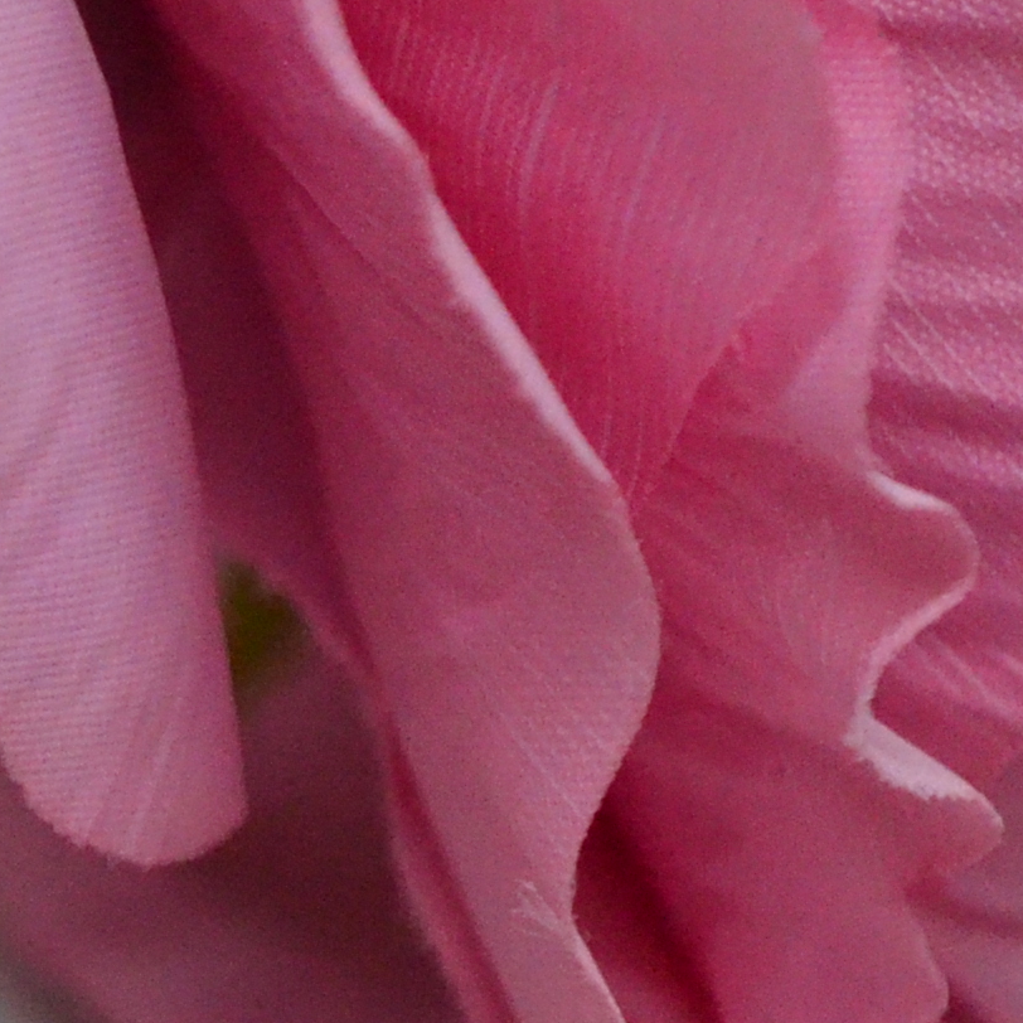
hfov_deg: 5.5
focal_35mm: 309
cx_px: -1558
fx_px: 10331
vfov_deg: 5.7
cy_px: 995
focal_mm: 40
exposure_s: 1/3200
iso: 3200
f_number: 4
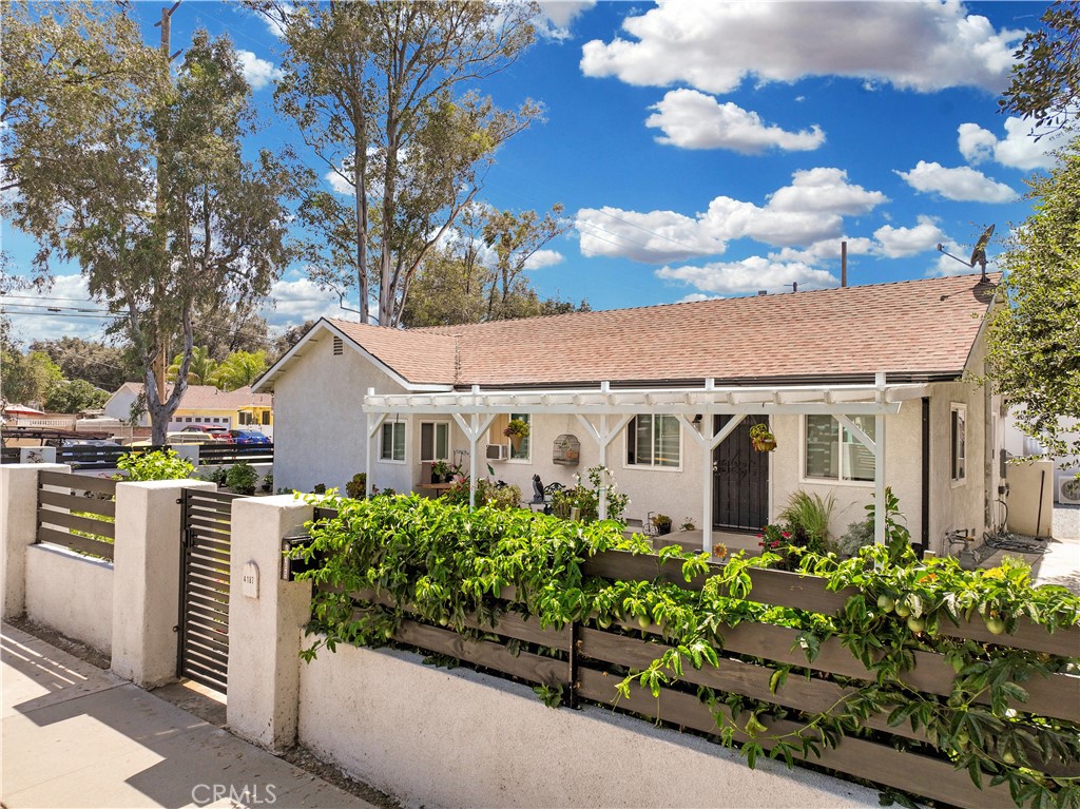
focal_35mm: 24
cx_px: 540
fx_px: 748
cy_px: 404
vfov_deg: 56.8
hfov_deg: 71.6
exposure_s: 1/240
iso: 200
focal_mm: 12.29
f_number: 2.8
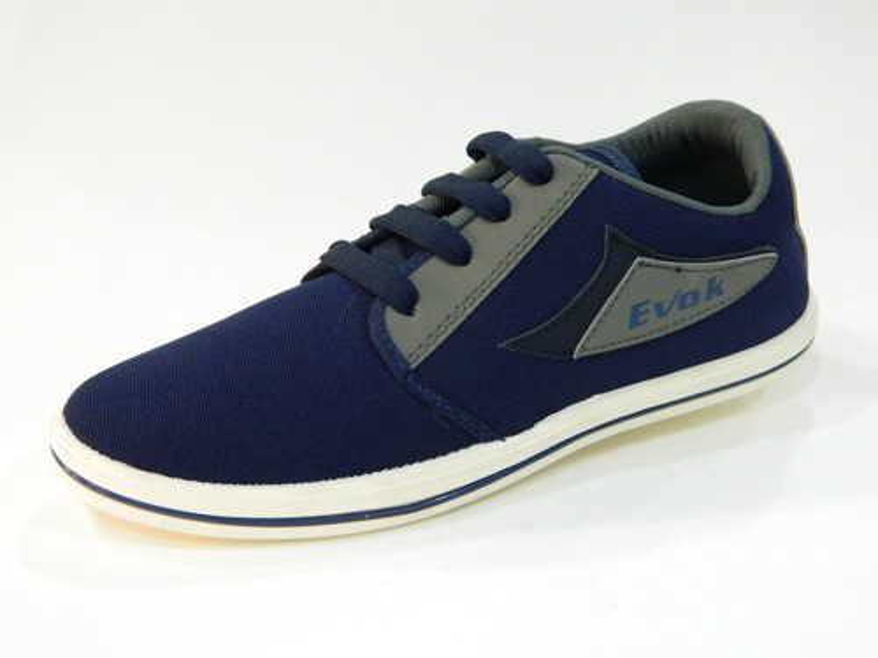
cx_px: 439
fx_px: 1446
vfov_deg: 25.7
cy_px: 329
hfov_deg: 33.8
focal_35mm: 57
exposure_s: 1/10
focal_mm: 10.2
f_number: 3.8
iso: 400
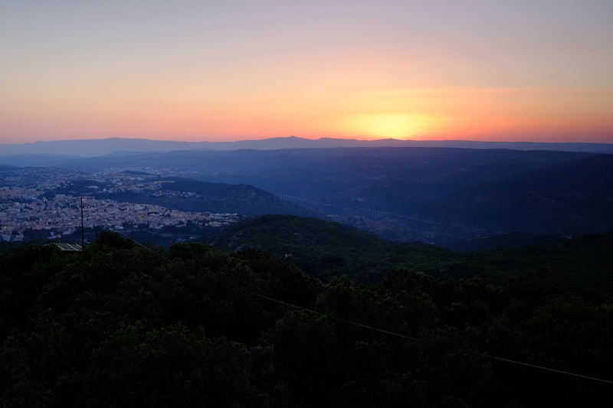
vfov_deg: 37.8
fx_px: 596
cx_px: 306
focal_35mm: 35
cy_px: 204
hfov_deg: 54.4
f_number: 8
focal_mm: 23
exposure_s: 1/60
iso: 1600
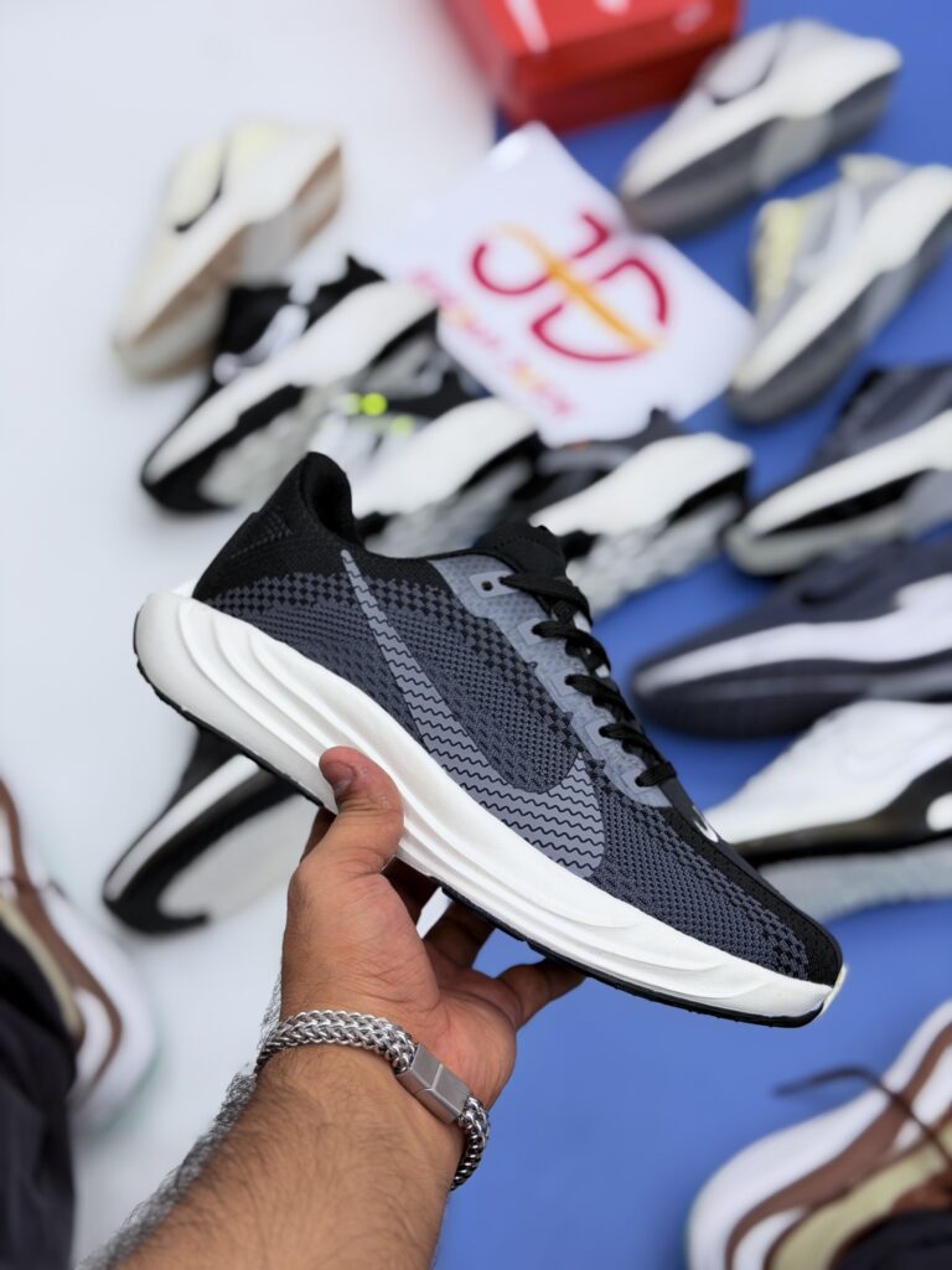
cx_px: 476
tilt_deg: -57.0
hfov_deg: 30.3
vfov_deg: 39.7
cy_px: 635
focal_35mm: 48
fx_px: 1760
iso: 64
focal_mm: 6.76
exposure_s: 1/349
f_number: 1.78
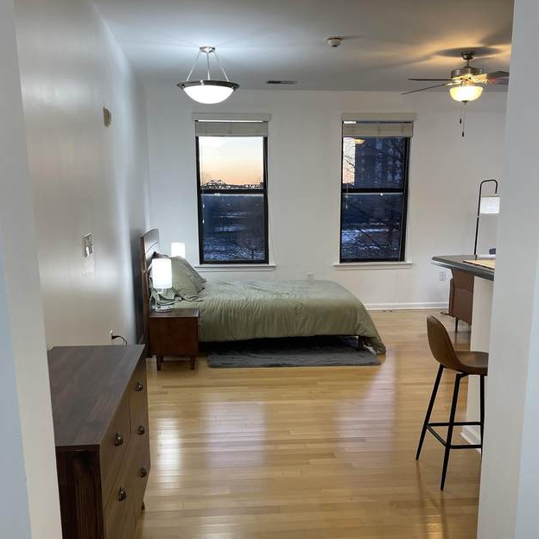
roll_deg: +0.6
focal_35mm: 34
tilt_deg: -12.1
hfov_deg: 48.5
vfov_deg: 48.0
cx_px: 268
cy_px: 336
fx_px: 599
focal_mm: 5.1
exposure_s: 1/120
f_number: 1.6
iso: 125
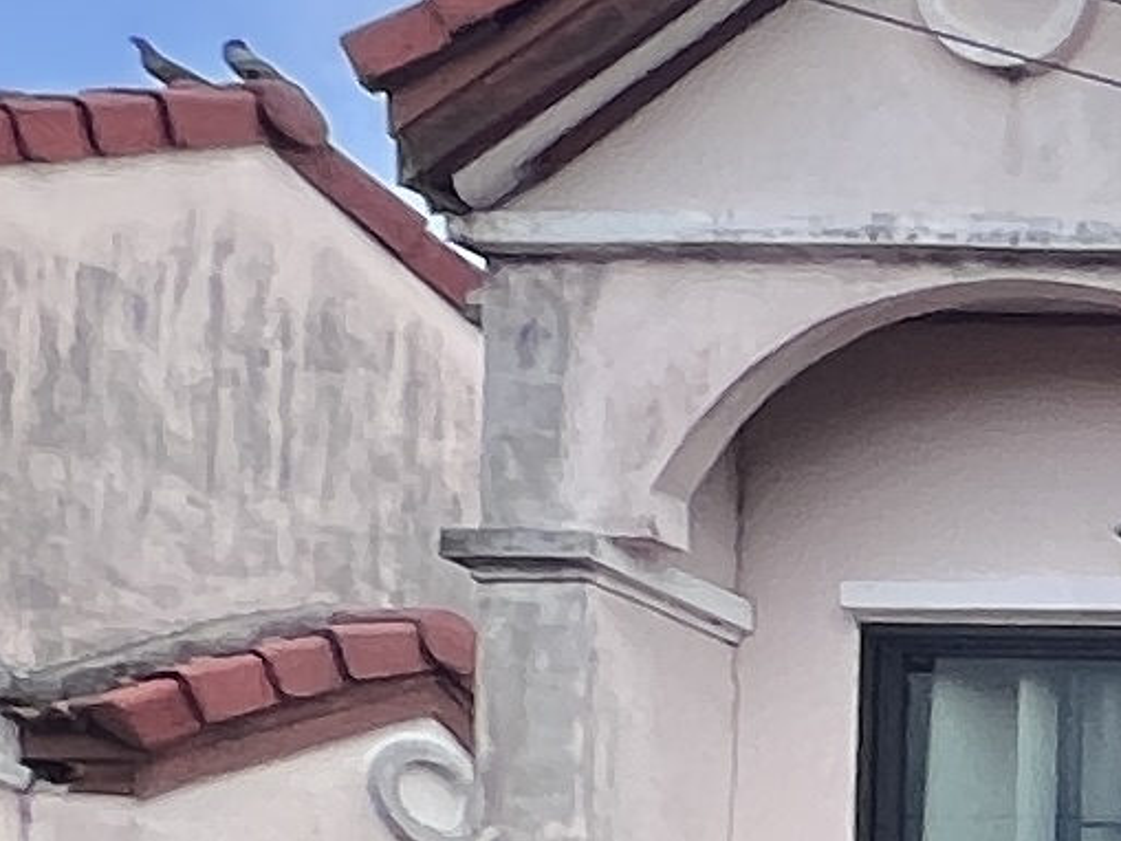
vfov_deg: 11.5
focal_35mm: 103
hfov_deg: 8.9
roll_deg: -1.0
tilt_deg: +1.0
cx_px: 4173
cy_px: 2094
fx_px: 3336
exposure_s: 1/430
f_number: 1.8
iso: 32
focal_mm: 1.57
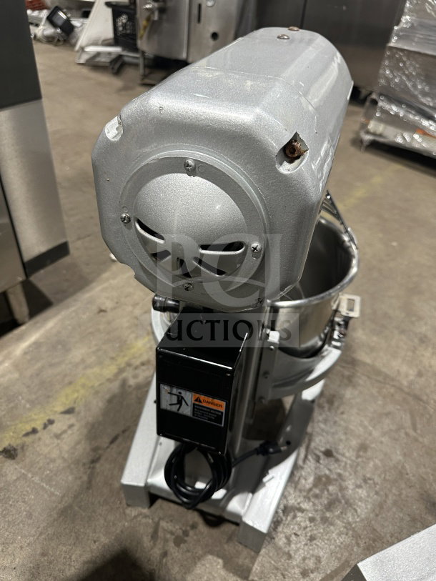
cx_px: 218
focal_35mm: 24
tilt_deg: -40.6
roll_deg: -5.8
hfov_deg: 56.8
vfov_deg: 71.6
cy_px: 290
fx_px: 403
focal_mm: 6.86
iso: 250
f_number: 1.78
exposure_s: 1/60
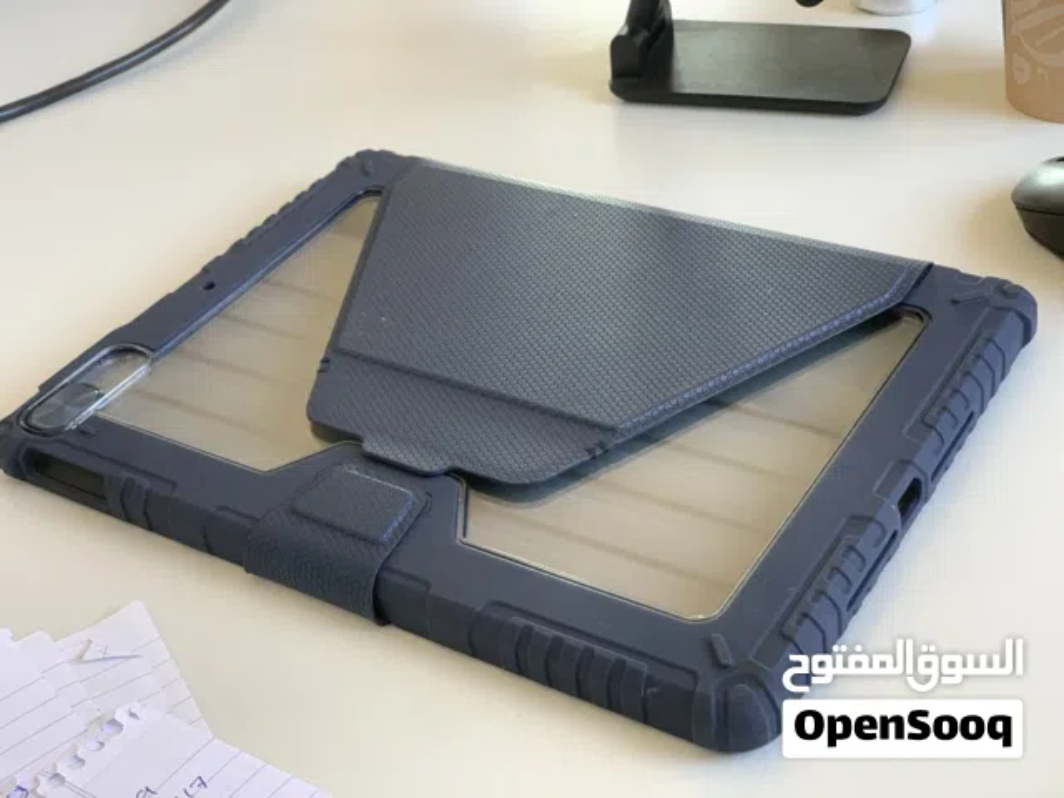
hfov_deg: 36.8
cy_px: 399
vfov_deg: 28.0
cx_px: 532
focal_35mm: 52
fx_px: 1598
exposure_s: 1/60
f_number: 2.4
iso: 200
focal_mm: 6
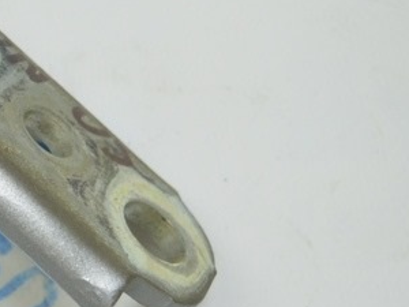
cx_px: -221
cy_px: 123
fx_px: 1685
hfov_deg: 13.0
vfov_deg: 10.4
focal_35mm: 143
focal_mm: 29
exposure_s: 1/60
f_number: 4.2
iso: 400
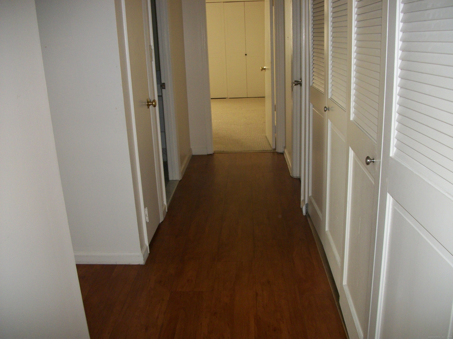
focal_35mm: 32
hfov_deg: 56.8
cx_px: 226
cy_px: 170
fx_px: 419
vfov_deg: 44.2
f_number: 2.9
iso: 160
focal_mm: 5.7
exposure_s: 1/60
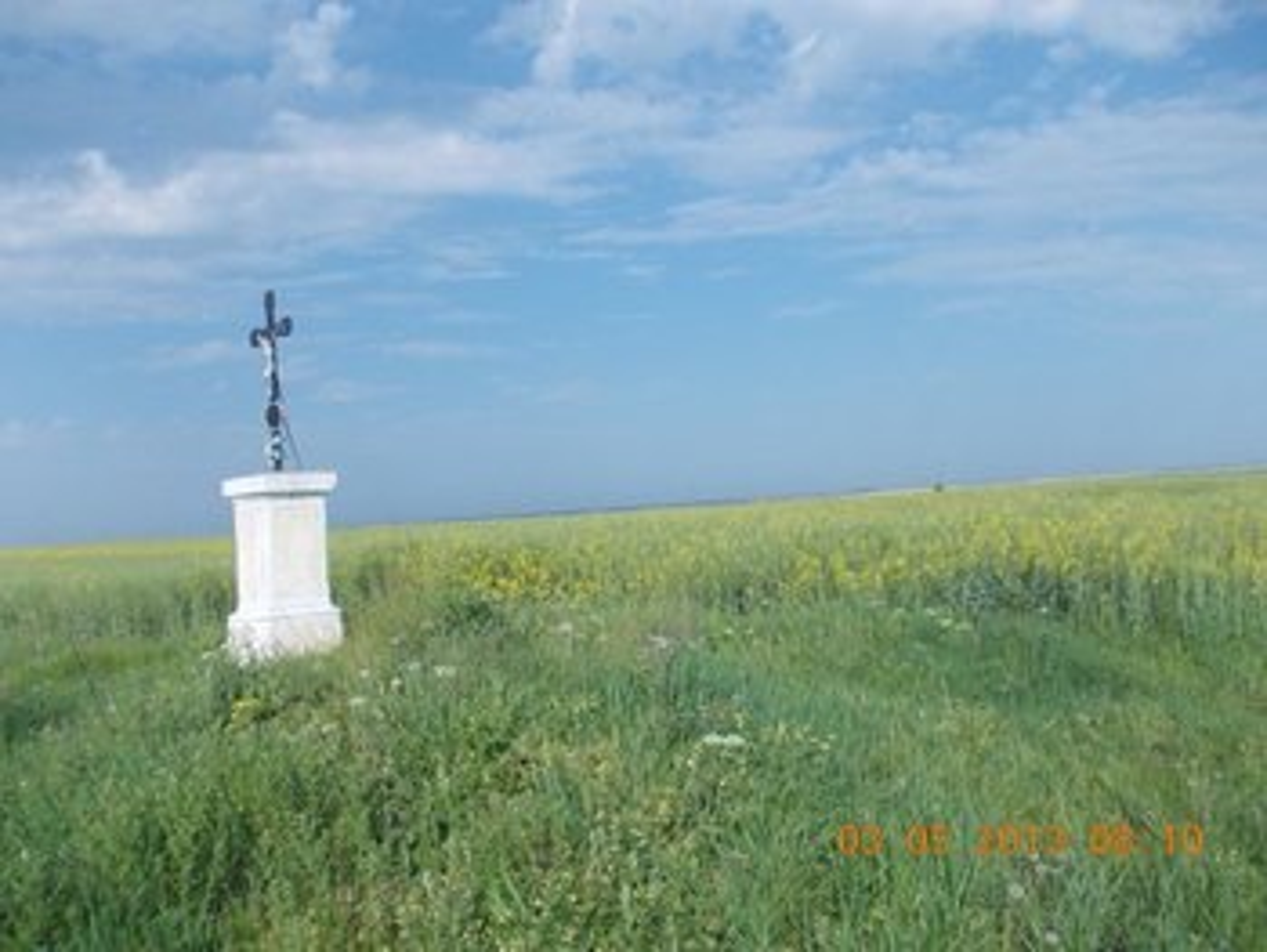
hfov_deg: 63.4
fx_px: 1026
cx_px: 634
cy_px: 476
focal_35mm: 28
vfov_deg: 49.8
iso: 80
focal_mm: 4
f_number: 5.4
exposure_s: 1/400
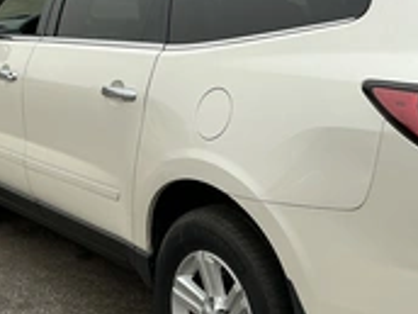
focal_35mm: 65
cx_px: 321
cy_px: 175
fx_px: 785
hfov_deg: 29.3
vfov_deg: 22.6
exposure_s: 1/1786
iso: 25
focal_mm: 3
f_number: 1.8
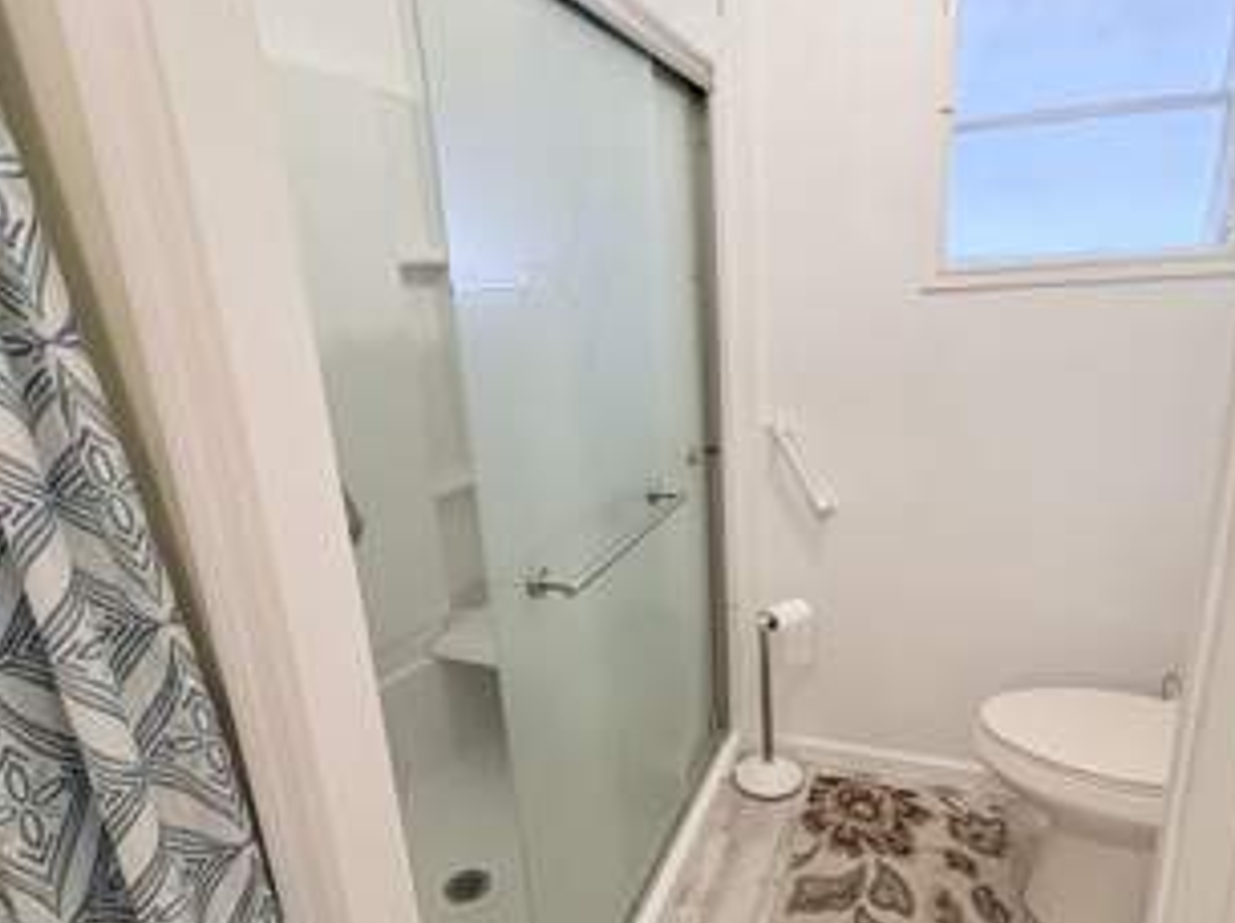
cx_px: 644
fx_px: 784
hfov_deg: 76.4
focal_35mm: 22
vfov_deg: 60.8
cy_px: 516
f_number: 2.2
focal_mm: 2.22
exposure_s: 1/60
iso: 160
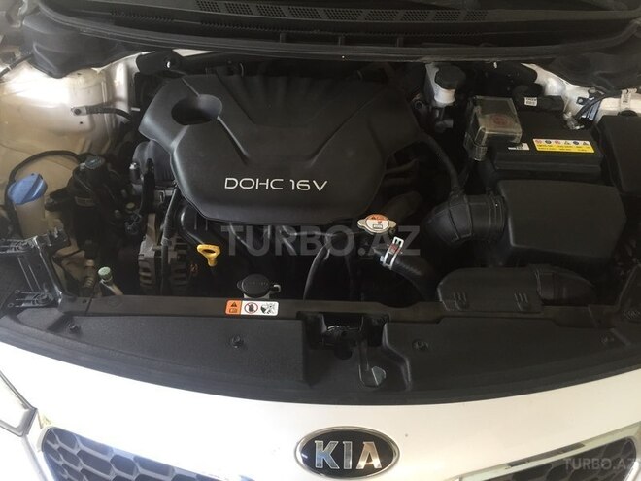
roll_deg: -6.7
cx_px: 320
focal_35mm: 29
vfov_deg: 48.2
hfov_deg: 61.7
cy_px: 240
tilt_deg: -43.5
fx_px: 537
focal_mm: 4.15
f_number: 2.2
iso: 64
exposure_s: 1/33
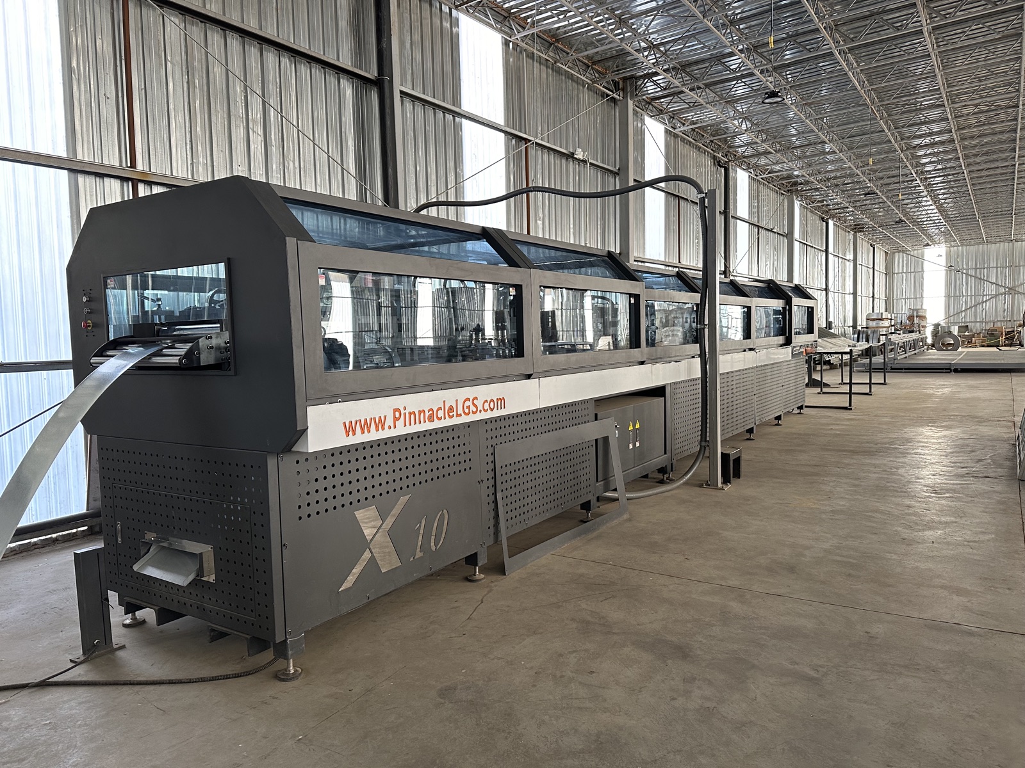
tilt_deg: -5.0
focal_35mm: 24
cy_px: 384
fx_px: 711
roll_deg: +1.9
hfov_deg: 71.6
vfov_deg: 56.8
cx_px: 512
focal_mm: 6.86
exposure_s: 1/121
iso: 200
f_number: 1.78
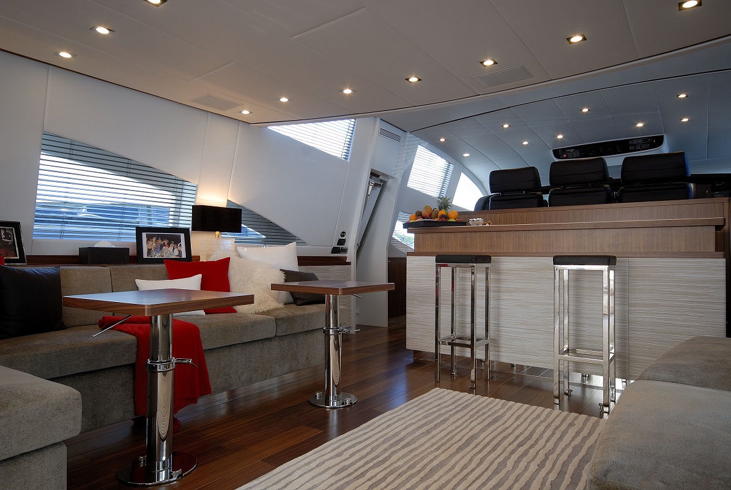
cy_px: 245
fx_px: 457
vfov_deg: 56.3
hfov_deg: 77.3
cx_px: 366
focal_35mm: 22
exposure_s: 1/5
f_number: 9
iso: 100
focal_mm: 15
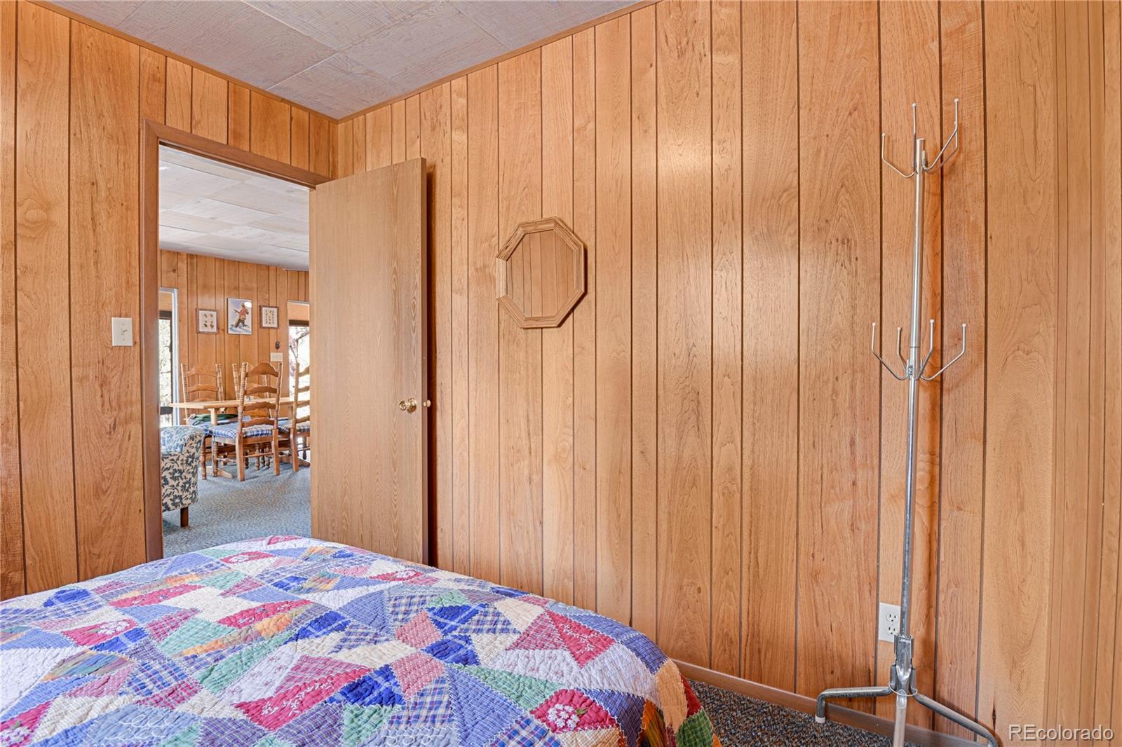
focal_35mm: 17
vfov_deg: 70.4
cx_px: 561
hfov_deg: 93.3
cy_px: 374
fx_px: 530
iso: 250
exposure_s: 8
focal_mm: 17
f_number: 8
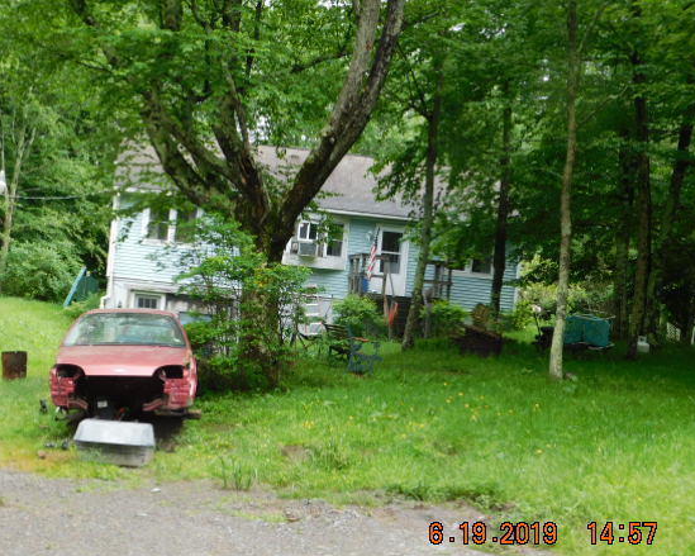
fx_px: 1193
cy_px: 294
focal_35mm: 58
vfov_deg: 26.2
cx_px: 303
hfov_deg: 32.4
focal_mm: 9
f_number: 3.8
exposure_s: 1/160
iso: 125
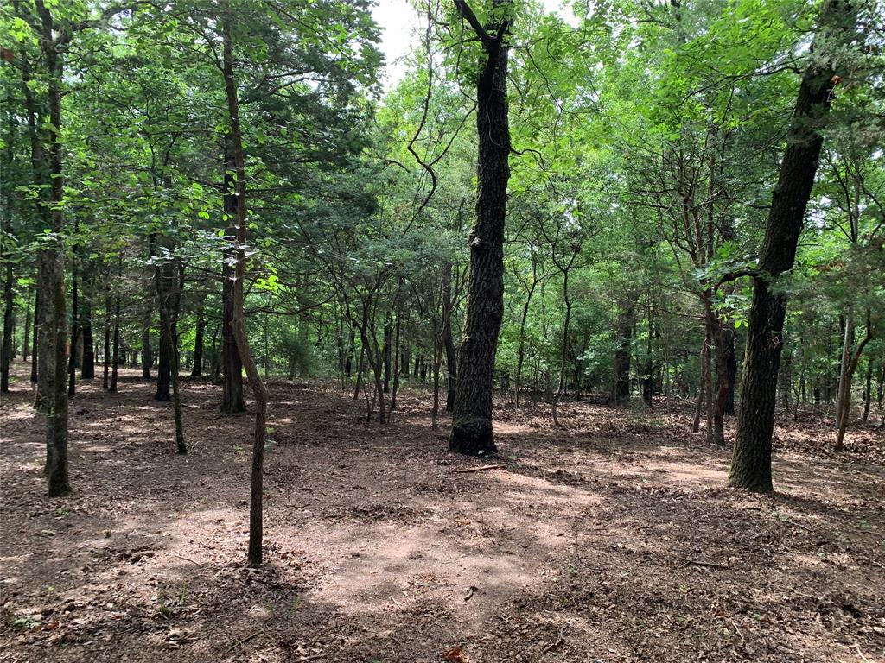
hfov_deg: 67.3
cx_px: 442
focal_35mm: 26
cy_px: 332
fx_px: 665
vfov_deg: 53.1
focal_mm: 4.25
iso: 32
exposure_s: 1/122
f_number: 1.8
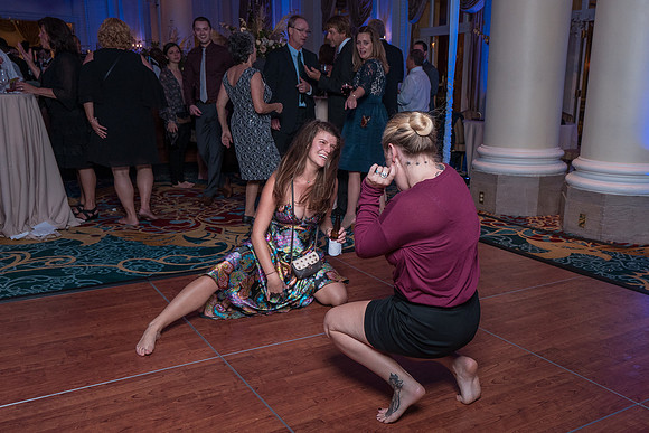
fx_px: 592
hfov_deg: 57.1
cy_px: 253
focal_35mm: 33
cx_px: 379
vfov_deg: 40.1
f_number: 5.6
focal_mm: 27
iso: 2000
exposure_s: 1/200
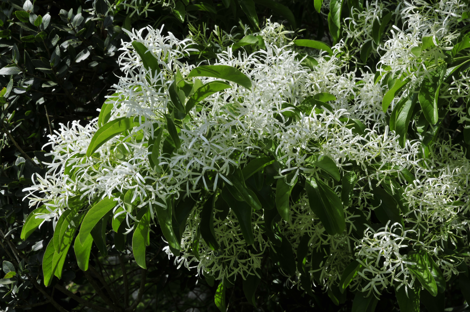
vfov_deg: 10.7
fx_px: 1663
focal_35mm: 128
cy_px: 156
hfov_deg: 16.1
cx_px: 235
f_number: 20
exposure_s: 1/80
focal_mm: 85
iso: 200
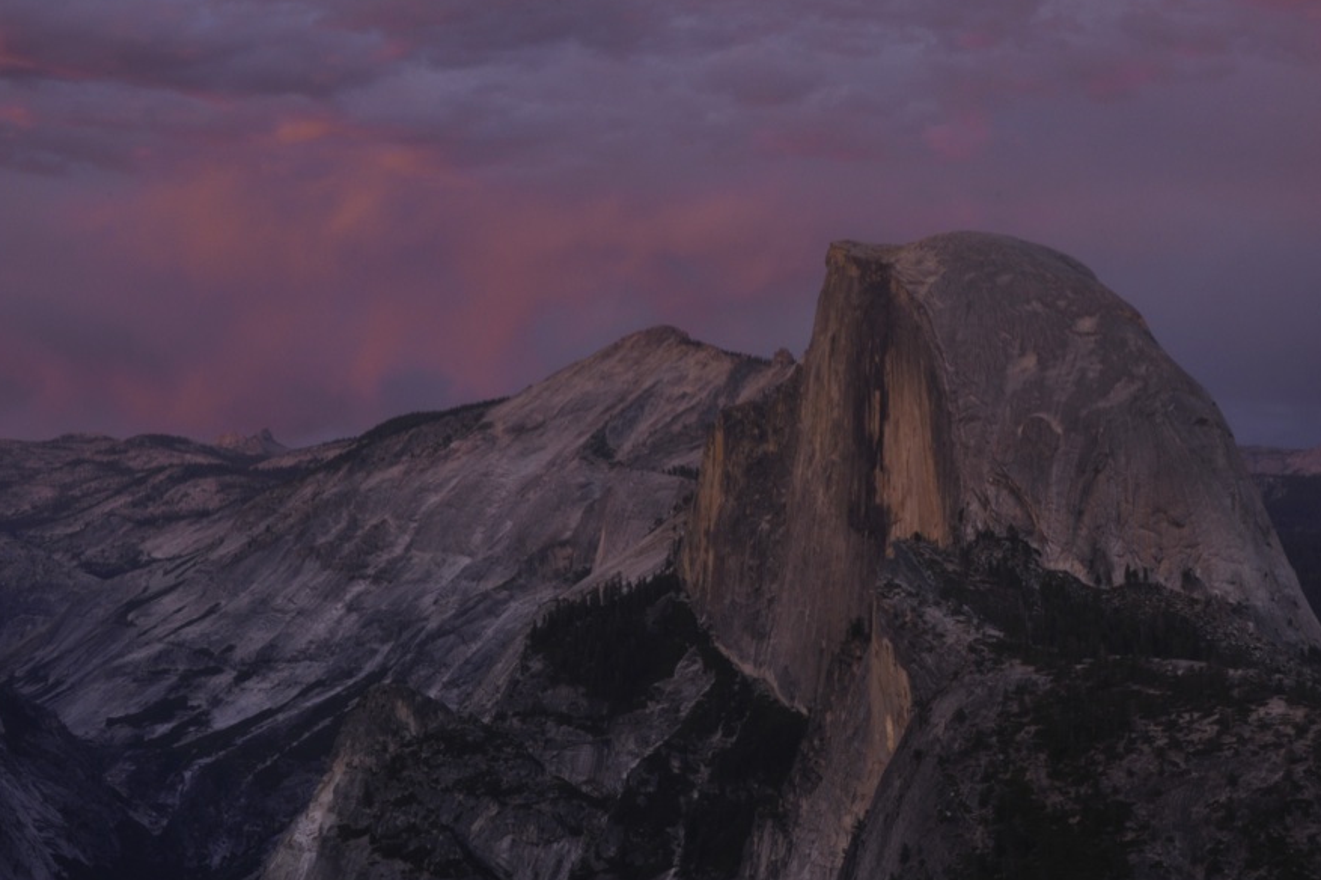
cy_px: 442
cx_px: 633
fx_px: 3081
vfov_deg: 16.2
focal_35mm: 84
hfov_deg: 24.2
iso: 250
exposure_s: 1
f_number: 29
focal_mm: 48
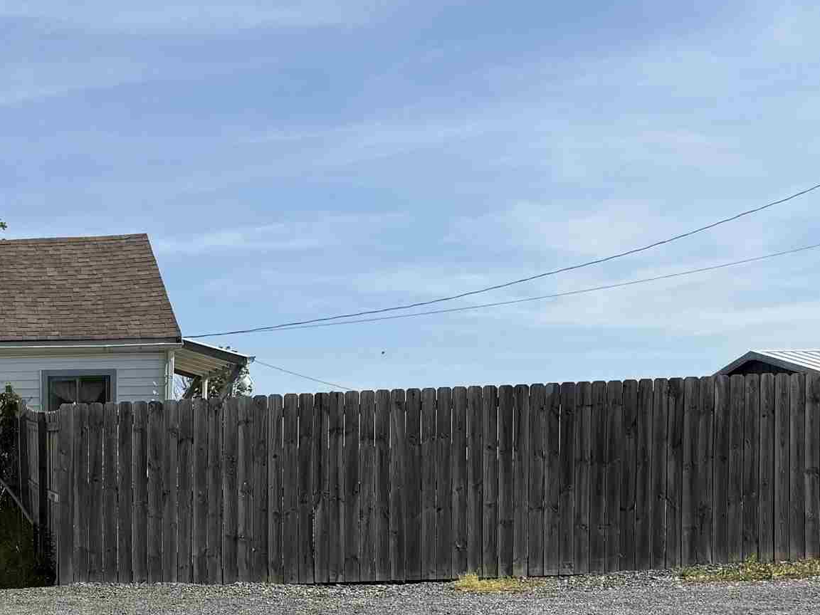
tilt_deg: +0.0
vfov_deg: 22.5
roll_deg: +1.2
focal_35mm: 64
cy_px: 530
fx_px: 1516
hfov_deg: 27.1
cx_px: -137
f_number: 1.78
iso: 80
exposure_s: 1/5319
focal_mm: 6.76
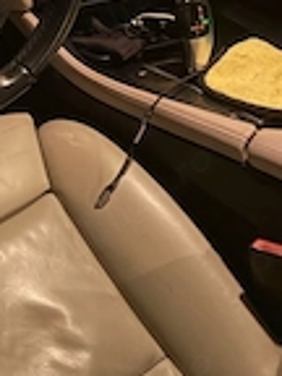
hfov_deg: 19.6
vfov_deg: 26.2
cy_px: 39
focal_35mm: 72
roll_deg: -7.6
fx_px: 782
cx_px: -24
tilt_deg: -29.8
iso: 800
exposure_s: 1/20
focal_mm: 5.96
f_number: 1.6
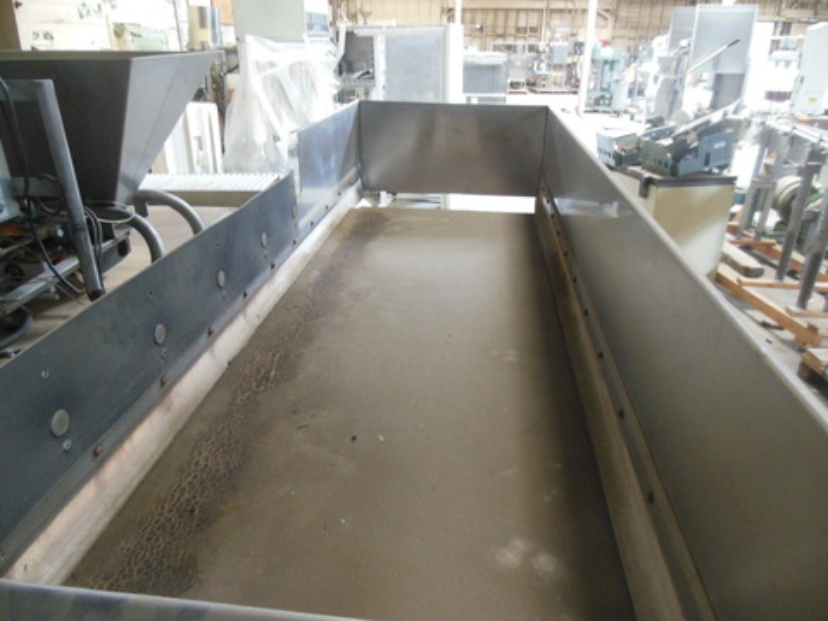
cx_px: 414
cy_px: 310
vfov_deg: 54.9
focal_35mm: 25
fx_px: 598
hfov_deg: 69.4
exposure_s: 1/8
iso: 500
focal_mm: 4.5
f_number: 3.2
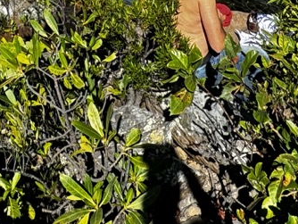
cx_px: 52
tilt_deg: -0.5
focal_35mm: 67
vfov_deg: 15.4
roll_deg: +1.1
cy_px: -273
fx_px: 577
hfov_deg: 28.2
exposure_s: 1/840
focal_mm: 2.22
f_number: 2.2
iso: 50
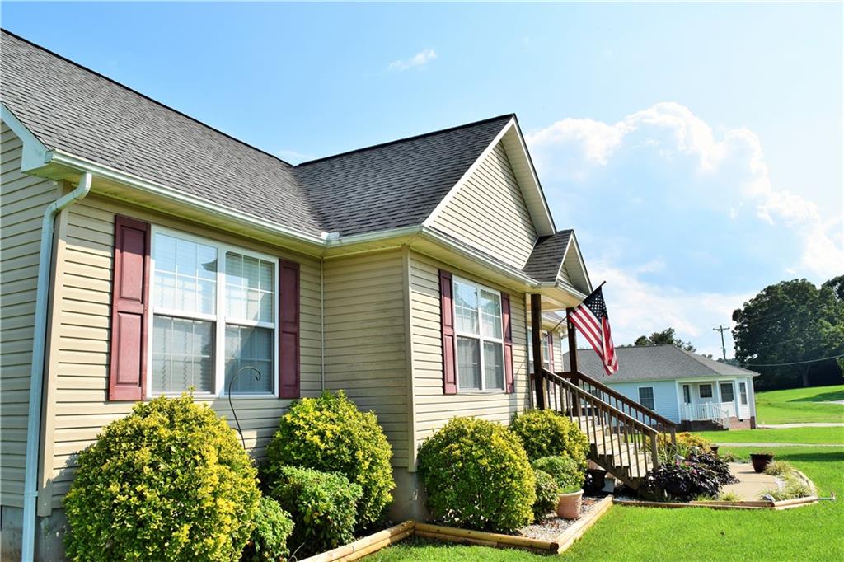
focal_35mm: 27
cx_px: 422
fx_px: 633
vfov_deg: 47.9
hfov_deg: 67.4
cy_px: 281
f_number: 10
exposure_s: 1/400
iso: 200
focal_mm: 18
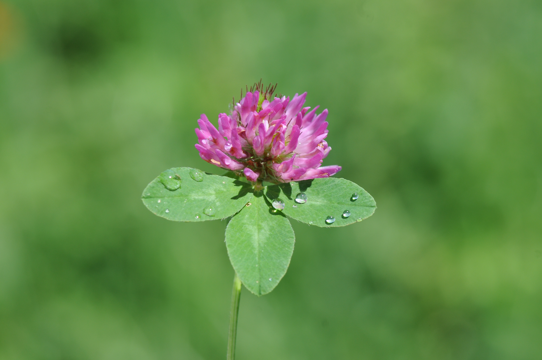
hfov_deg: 13.1
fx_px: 2368
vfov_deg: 8.7
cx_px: 271
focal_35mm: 158
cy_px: 180
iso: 200
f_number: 8
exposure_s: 1/250
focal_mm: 105
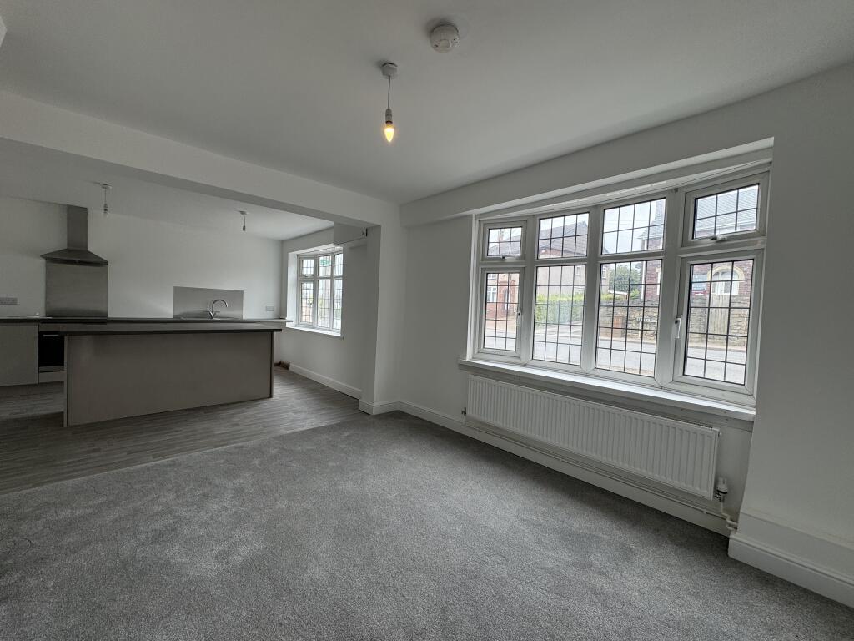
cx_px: 427
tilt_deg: -2.2
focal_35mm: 14
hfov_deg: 102.1
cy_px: 320
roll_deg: -2.2
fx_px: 345
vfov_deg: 85.7
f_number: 2.2
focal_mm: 2.22
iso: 40
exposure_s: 1/100
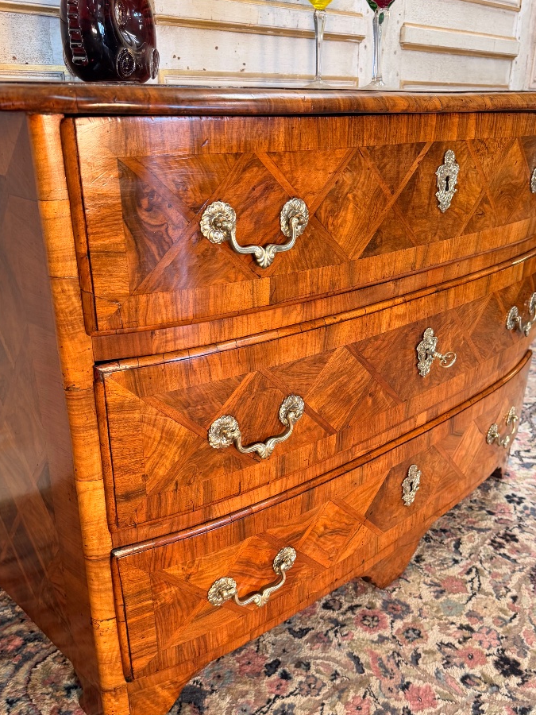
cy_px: 407
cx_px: 310
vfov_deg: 56.6
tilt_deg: -25.3
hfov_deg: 44.0
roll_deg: -2.1
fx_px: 661
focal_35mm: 32
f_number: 1.78
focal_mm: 6.76
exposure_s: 1/100
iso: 160
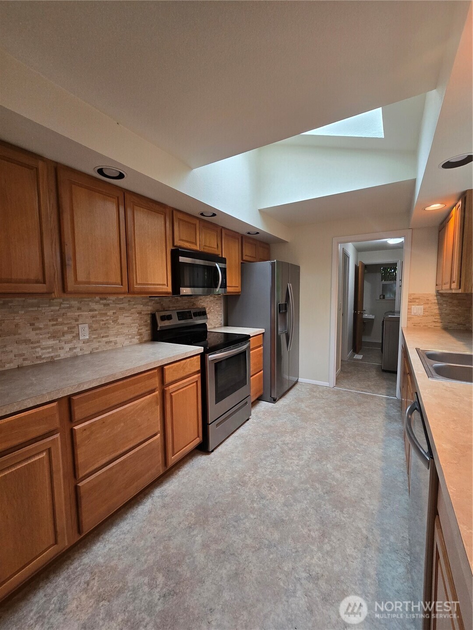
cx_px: 236
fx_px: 237
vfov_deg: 106.2
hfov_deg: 89.9
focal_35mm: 13
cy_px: 315
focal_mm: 2.2
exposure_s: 1/60
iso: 160
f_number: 2.2
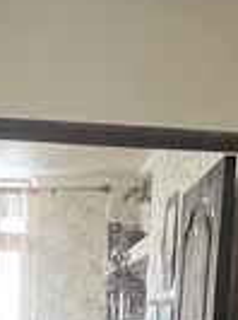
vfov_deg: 16.5
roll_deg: -1.8
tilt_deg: -15.2
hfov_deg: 14.9
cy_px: 592
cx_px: 46
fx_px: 903
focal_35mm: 98
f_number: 1.8
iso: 250
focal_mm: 1.57
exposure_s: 1/50
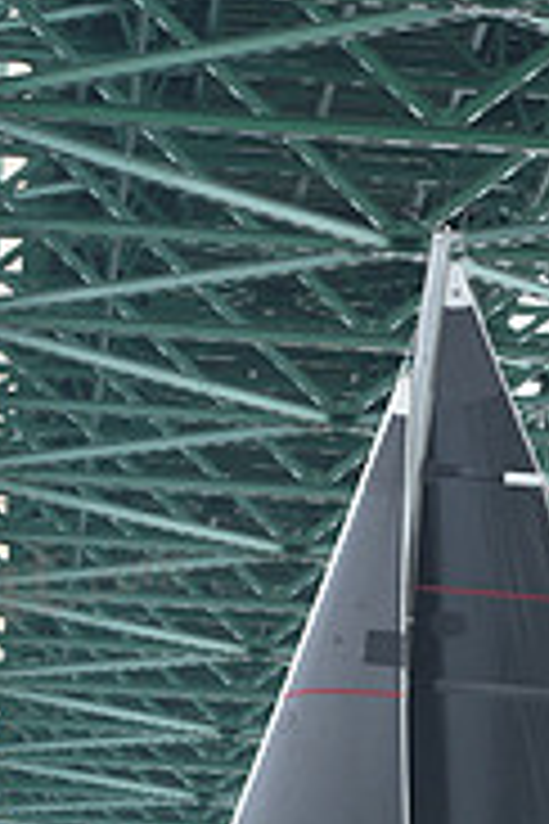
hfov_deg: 4.8
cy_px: 1216
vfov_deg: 7.1
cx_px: 421
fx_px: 6542
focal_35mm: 286
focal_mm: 90
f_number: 5.6
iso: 250
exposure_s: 1/800
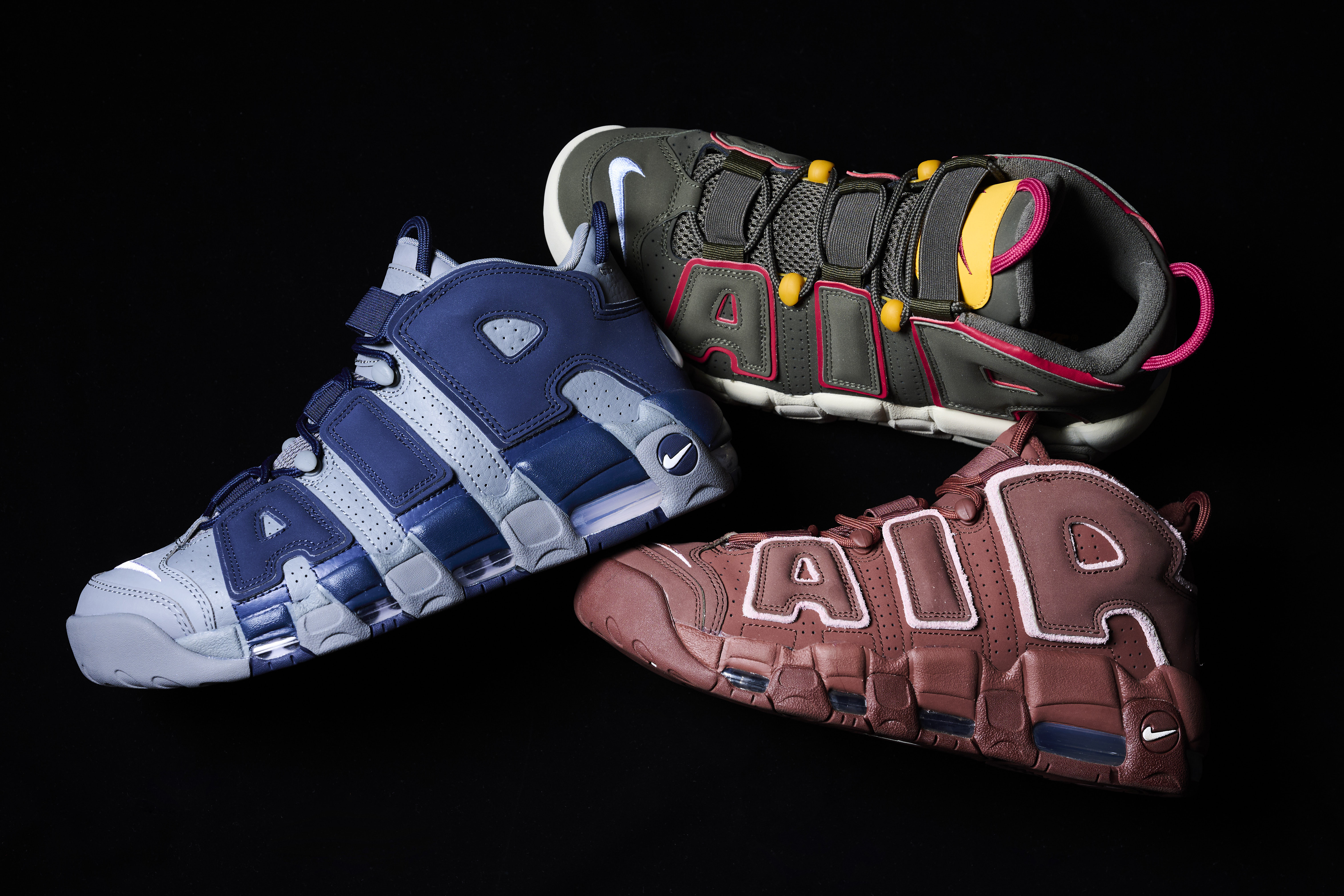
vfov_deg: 26.0
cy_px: 448
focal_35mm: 52
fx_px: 1941
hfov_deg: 38.2
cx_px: 672
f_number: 8
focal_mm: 52
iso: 400
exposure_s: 1/125
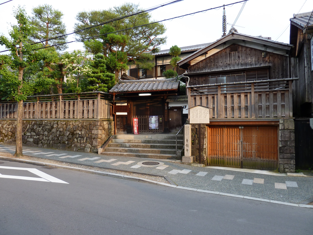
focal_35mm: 25
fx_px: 226
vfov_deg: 54.9
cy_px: 118
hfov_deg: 69.4
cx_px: 156
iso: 80
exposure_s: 1/50
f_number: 3.3
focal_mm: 4.1
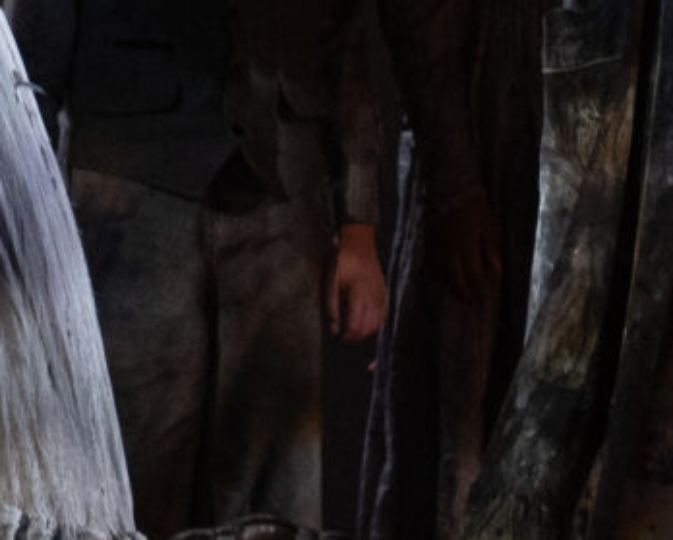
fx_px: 7974
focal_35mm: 400
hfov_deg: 4.8
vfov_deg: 3.8
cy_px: -644
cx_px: -23
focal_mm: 58
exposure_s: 1/125
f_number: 2.8
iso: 3200
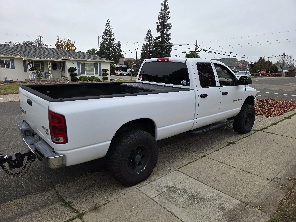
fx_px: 197
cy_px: 111
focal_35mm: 23
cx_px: 148
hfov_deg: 73.9
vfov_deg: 58.9
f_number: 1.7
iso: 80
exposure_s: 1/180
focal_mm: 6.3
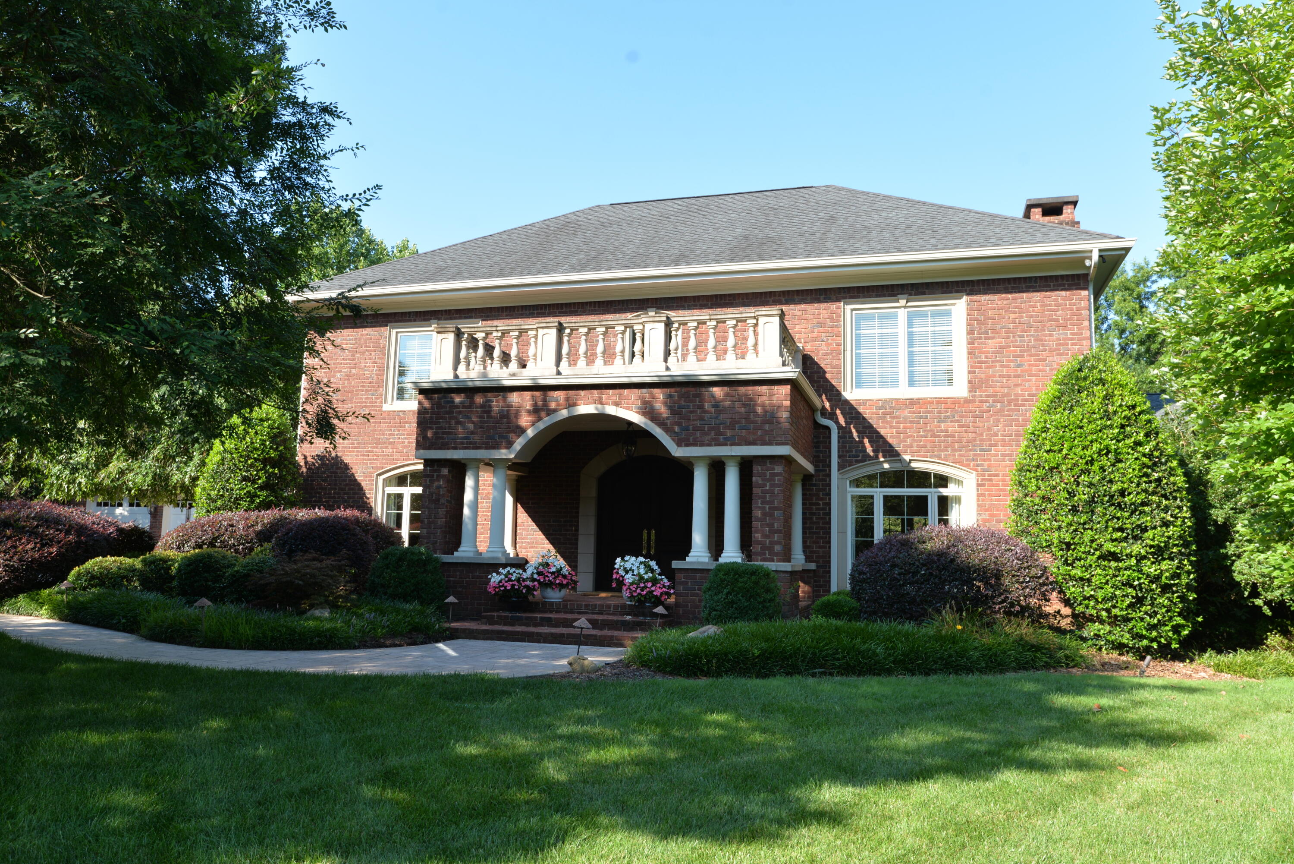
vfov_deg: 49.6
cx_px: 647
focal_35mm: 26
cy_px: 432
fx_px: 935
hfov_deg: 69.4
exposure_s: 1/200
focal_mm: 26
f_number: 7.1
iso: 200
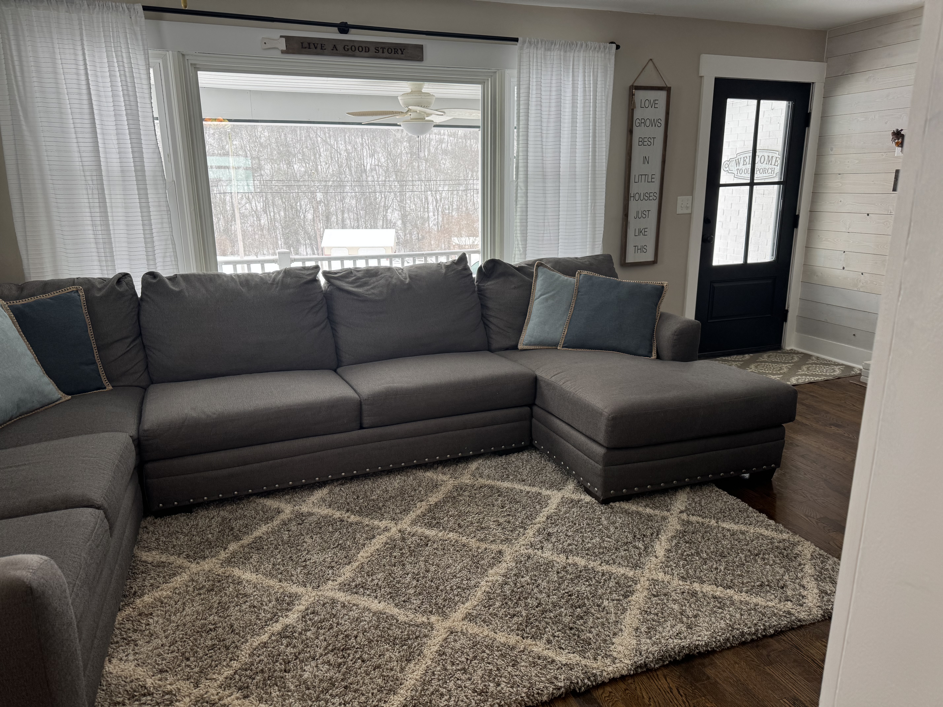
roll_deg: +0.7
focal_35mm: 24
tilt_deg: -15.5
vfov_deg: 56.8
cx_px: 472
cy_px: 354
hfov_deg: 71.6
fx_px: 654
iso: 64
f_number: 1.78
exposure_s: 1/120
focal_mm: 6.76
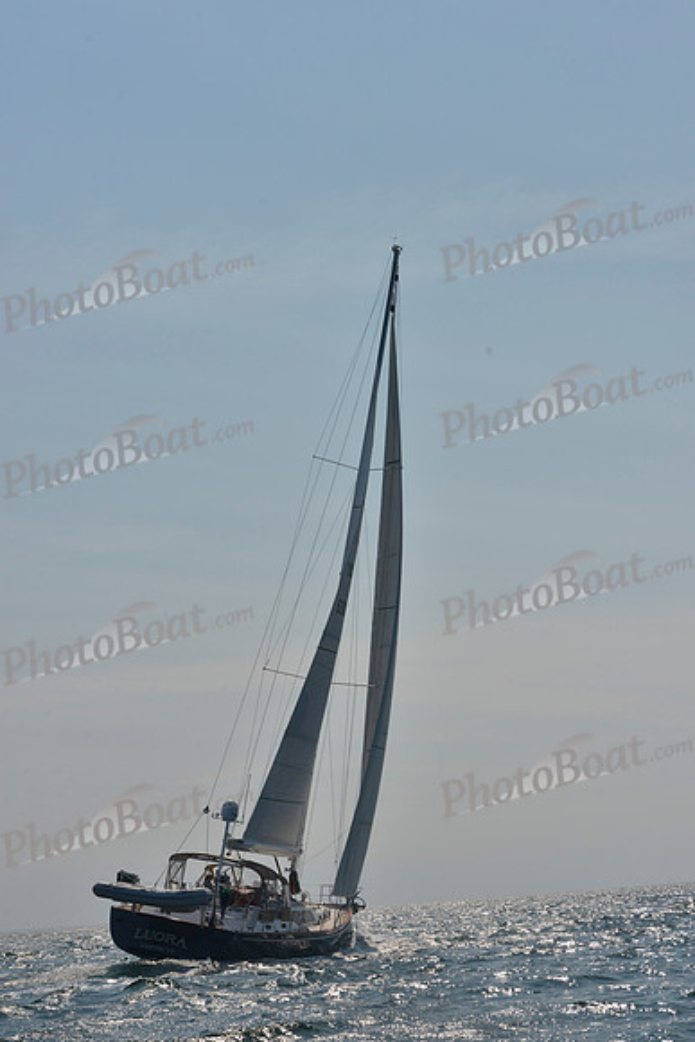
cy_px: 521
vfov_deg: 28.8
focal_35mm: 70
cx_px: 348
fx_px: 2026
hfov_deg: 19.5
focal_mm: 70
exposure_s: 1/800
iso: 400
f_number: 13
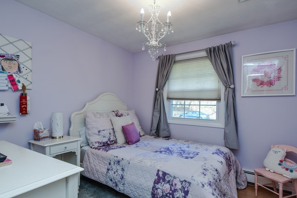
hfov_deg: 90.0
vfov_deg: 67.4
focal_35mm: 18
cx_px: 148
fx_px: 149
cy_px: 99
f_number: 7.1
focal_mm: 12
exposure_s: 1/10
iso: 200
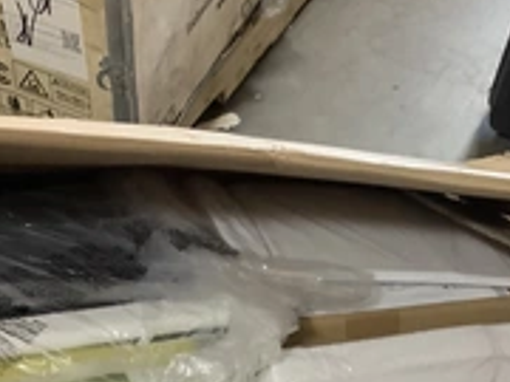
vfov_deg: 20.5
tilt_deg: -55.4
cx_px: 314
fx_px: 1017
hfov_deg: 28.1
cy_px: 405
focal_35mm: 69
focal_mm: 3.3
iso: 400
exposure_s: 1/30
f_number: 2.4
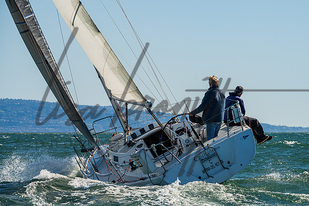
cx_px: 180
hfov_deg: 9.4
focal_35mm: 219
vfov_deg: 6.3
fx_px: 1880
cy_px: 118
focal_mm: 185
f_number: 8
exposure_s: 1/2000
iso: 400
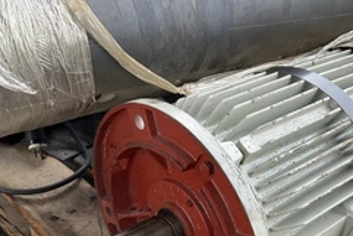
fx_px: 491
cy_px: 202
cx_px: 250
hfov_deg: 38.9
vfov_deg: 26.3
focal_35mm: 50
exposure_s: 1/143
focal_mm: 3
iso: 20
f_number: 1.8
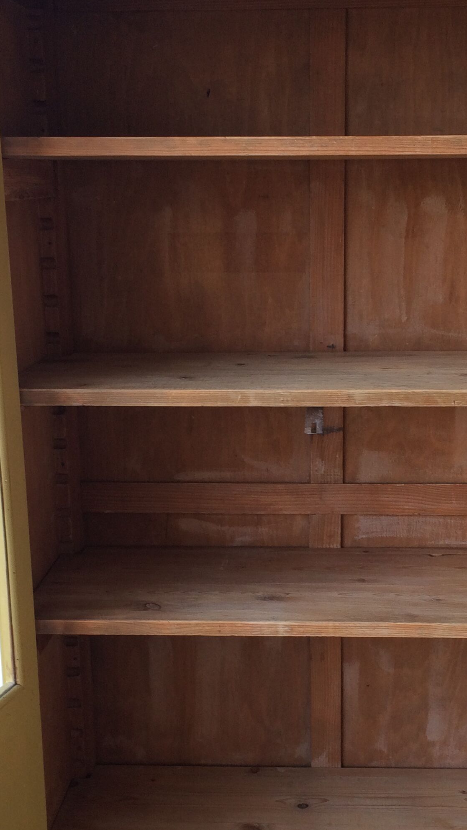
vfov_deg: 39.7
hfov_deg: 23.0
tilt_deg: -17.2
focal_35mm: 52
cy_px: 501
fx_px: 1144
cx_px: 277
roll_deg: +2.0
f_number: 2.2
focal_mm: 4.15
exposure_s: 1/50
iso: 40
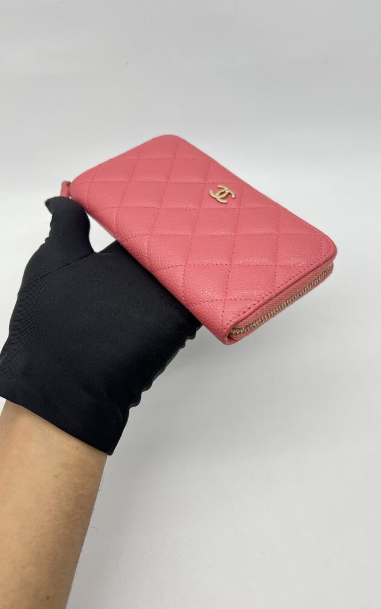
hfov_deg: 44.5
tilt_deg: -47.0
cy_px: 301
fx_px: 465
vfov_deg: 66.5
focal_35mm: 28
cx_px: 203
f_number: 1.5
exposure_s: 1/100
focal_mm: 5.7
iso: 32
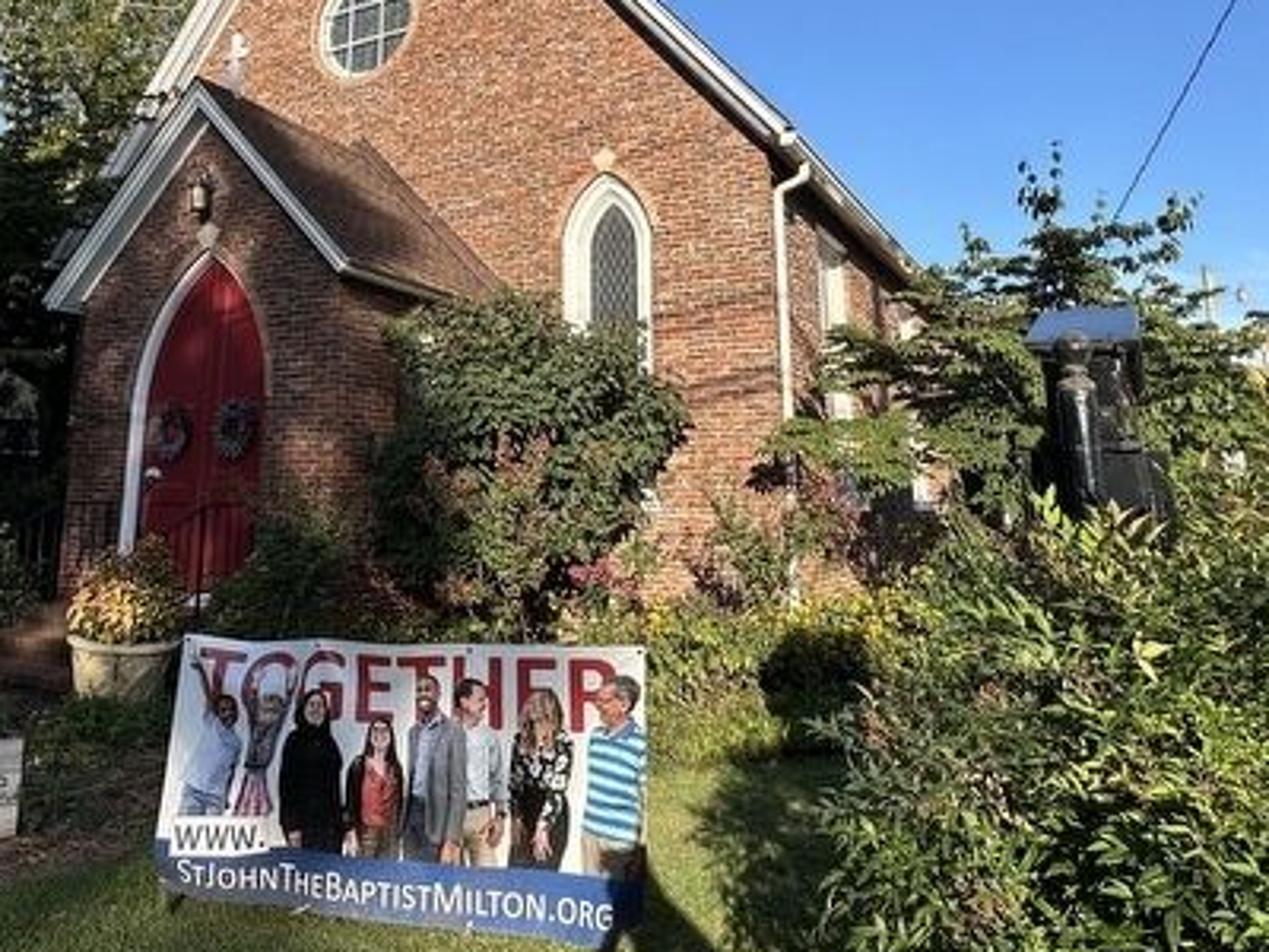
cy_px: 276
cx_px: 523
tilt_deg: +13.4
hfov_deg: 63.0
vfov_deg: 48.4
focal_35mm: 28
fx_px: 1026
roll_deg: -0.5
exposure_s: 1/979
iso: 40
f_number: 2.2
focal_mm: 2.22
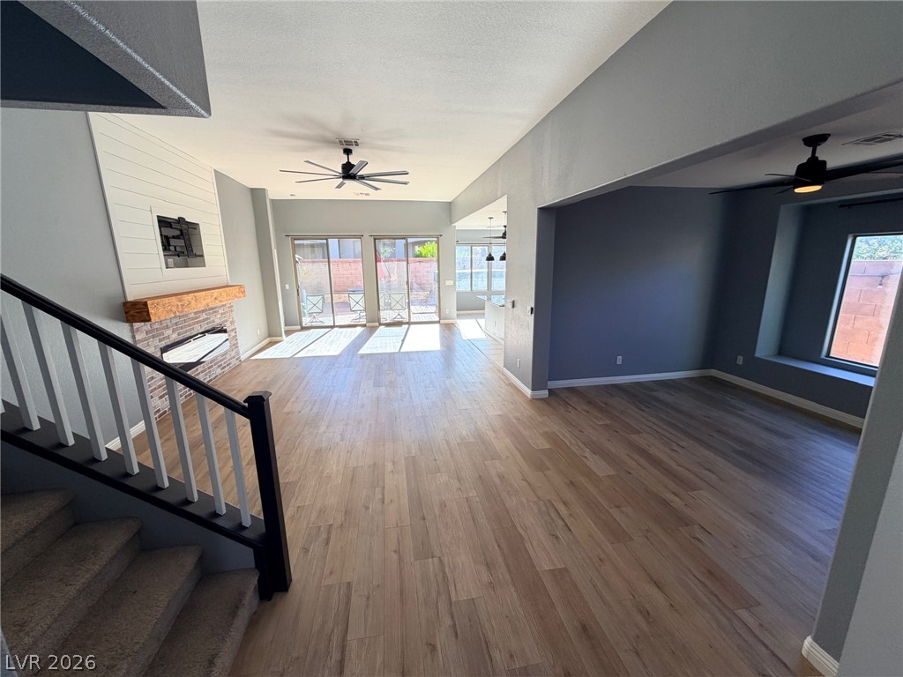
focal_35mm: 14
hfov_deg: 102.1
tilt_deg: -12.3
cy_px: 338
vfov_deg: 85.7
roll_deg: +0.8
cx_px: 452
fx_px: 365
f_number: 2.2
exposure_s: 1/121
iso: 64
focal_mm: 2.22
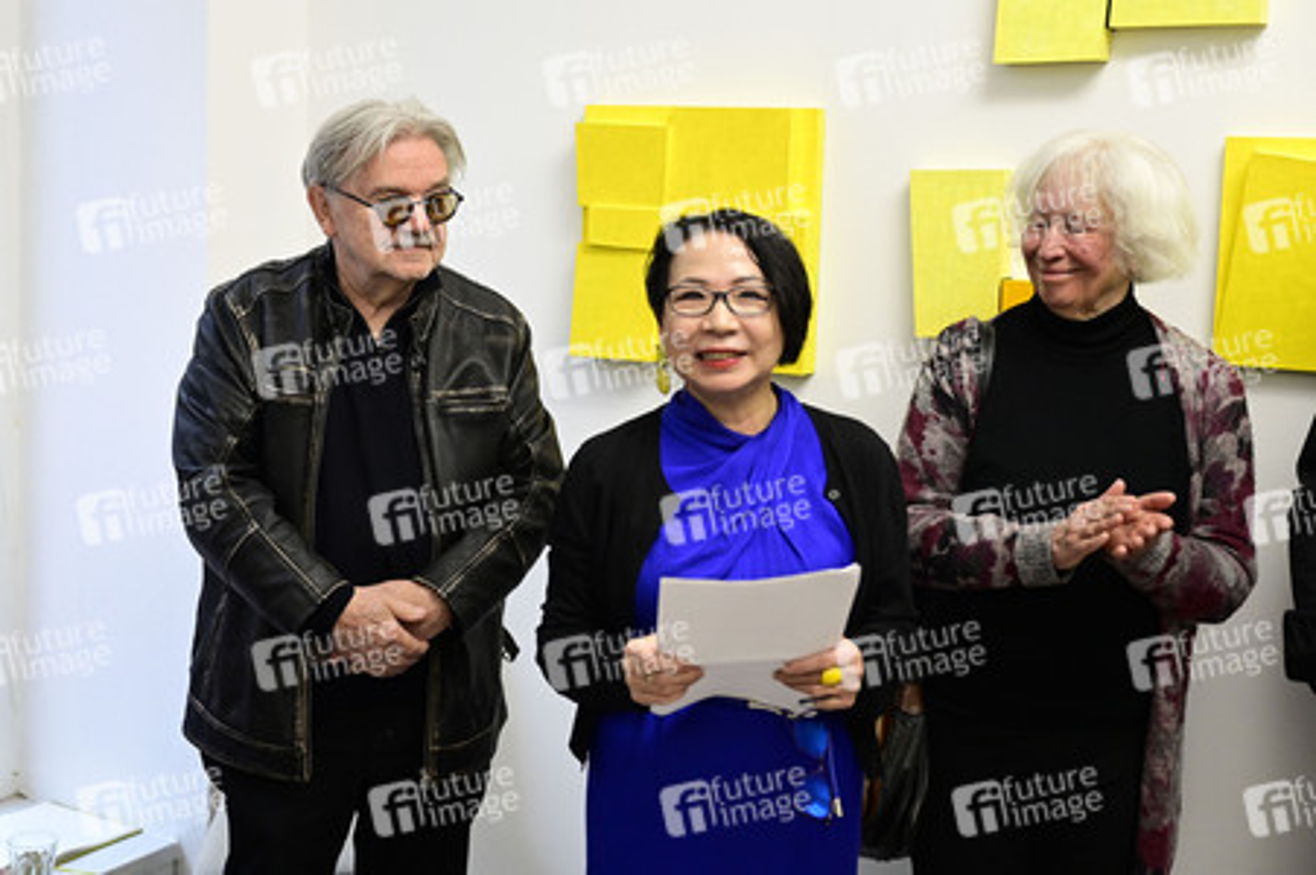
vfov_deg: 31.1
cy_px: 438
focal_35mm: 43
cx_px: 658
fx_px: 1571
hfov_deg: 45.5
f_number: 2.8
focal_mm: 43
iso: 2800
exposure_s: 1/500
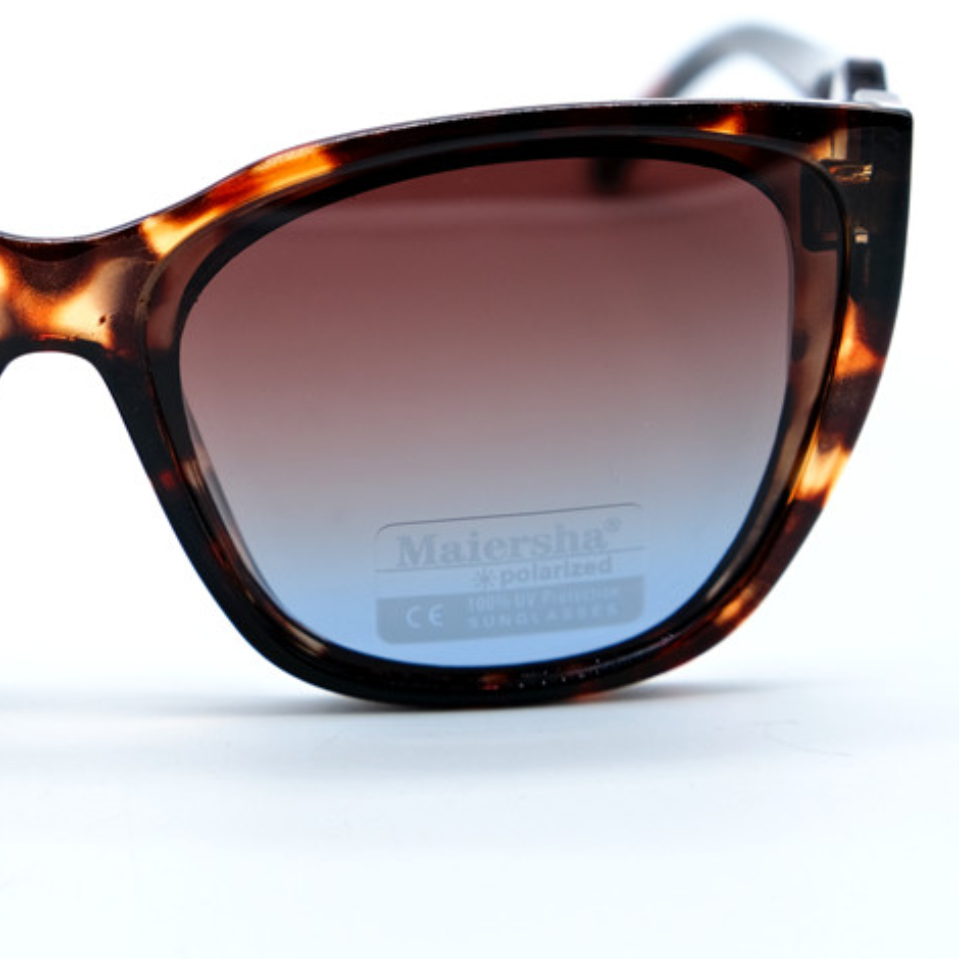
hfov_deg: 13.1
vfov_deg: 13.2
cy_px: 382
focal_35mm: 132
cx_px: 78
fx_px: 4137
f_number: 5.6
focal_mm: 48.4
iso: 320
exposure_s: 1/300
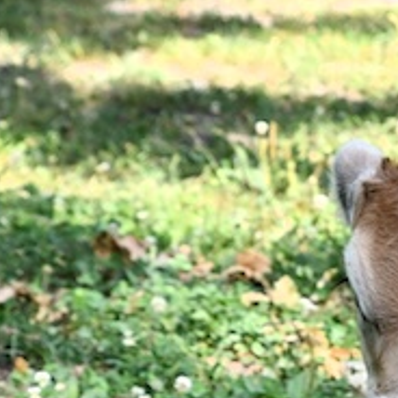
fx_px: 7909
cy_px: 449
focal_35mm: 608
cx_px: 802
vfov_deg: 2.9
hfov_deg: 2.9
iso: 800
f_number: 10
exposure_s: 1/400
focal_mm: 110
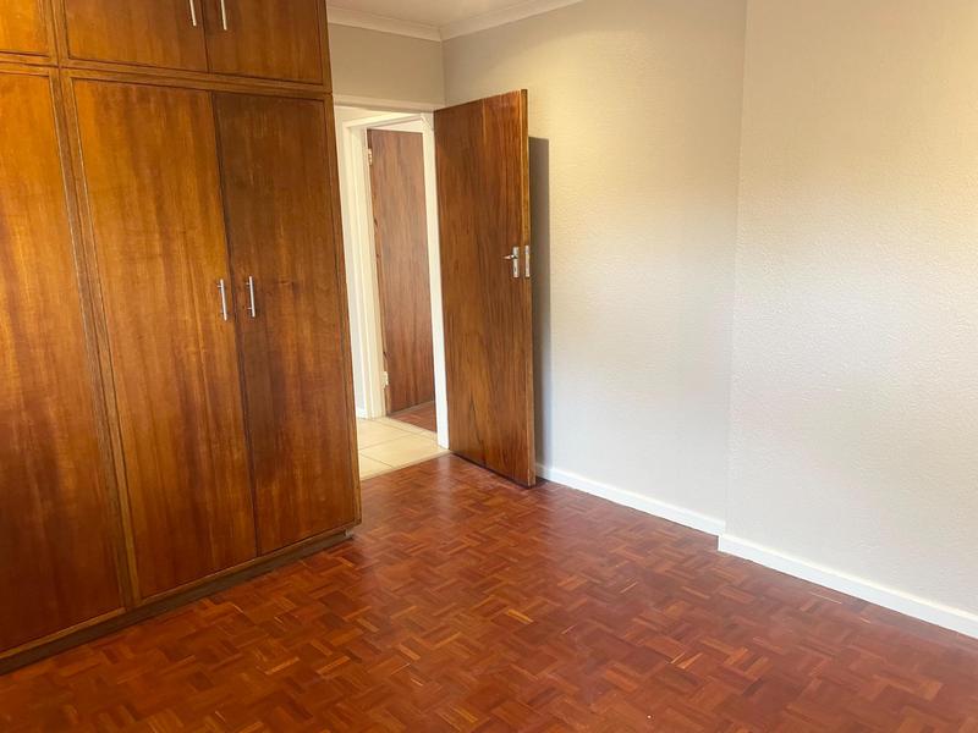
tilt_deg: -12.5
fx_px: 735
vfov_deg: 53.1
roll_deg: +1.9
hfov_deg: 67.3
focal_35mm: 26
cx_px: 489
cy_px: 366
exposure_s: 1/50
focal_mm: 4.2
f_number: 1.6
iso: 200
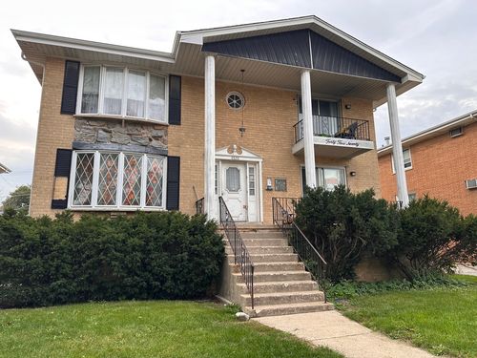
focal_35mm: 24
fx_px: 331
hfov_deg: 71.6
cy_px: 179
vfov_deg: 56.8
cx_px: 238
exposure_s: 1/134
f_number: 1.78
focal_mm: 6.86
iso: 64
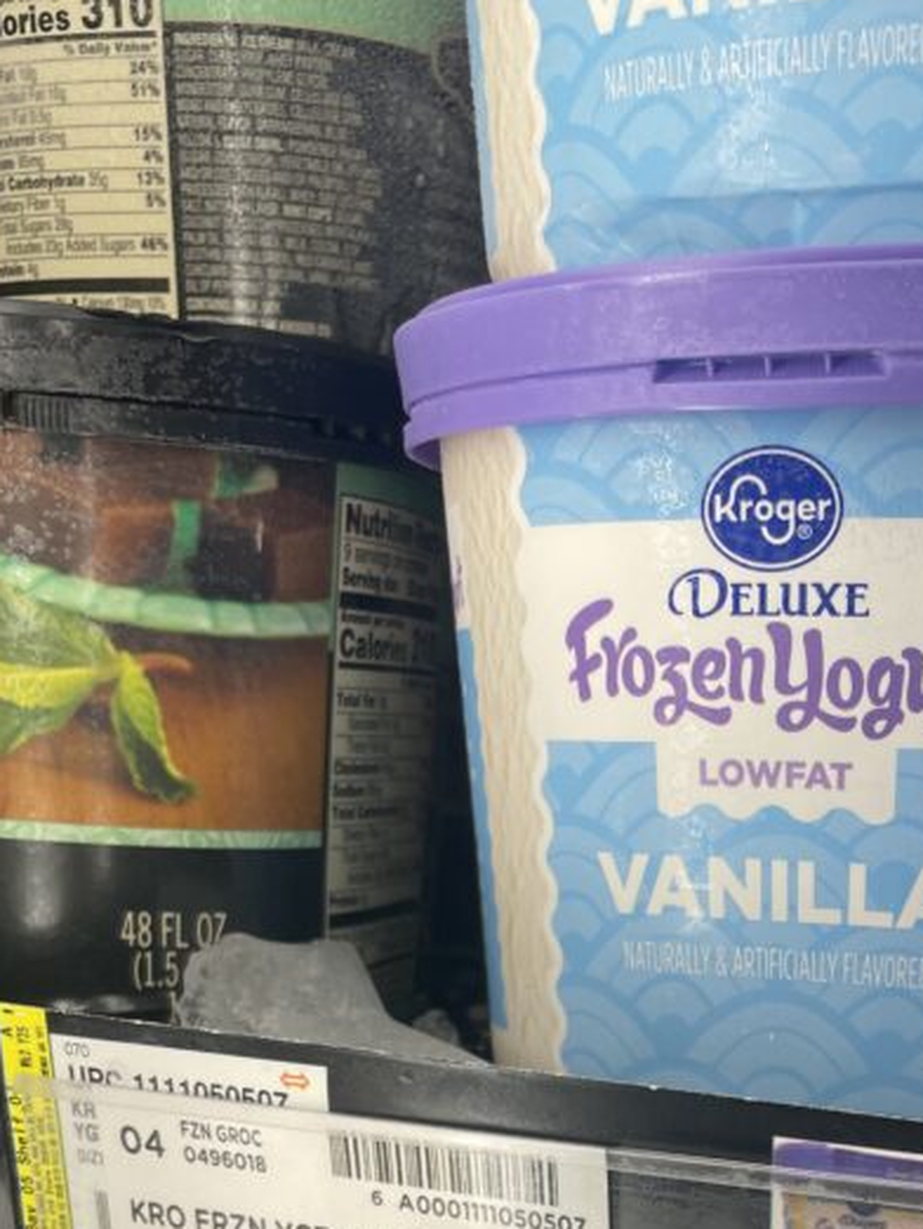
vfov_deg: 34.7
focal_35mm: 51
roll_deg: -1.2
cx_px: 770
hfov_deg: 27.9
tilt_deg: -13.1
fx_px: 1812
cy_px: 1168
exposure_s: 1/120
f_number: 1.6
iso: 32
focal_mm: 4.2
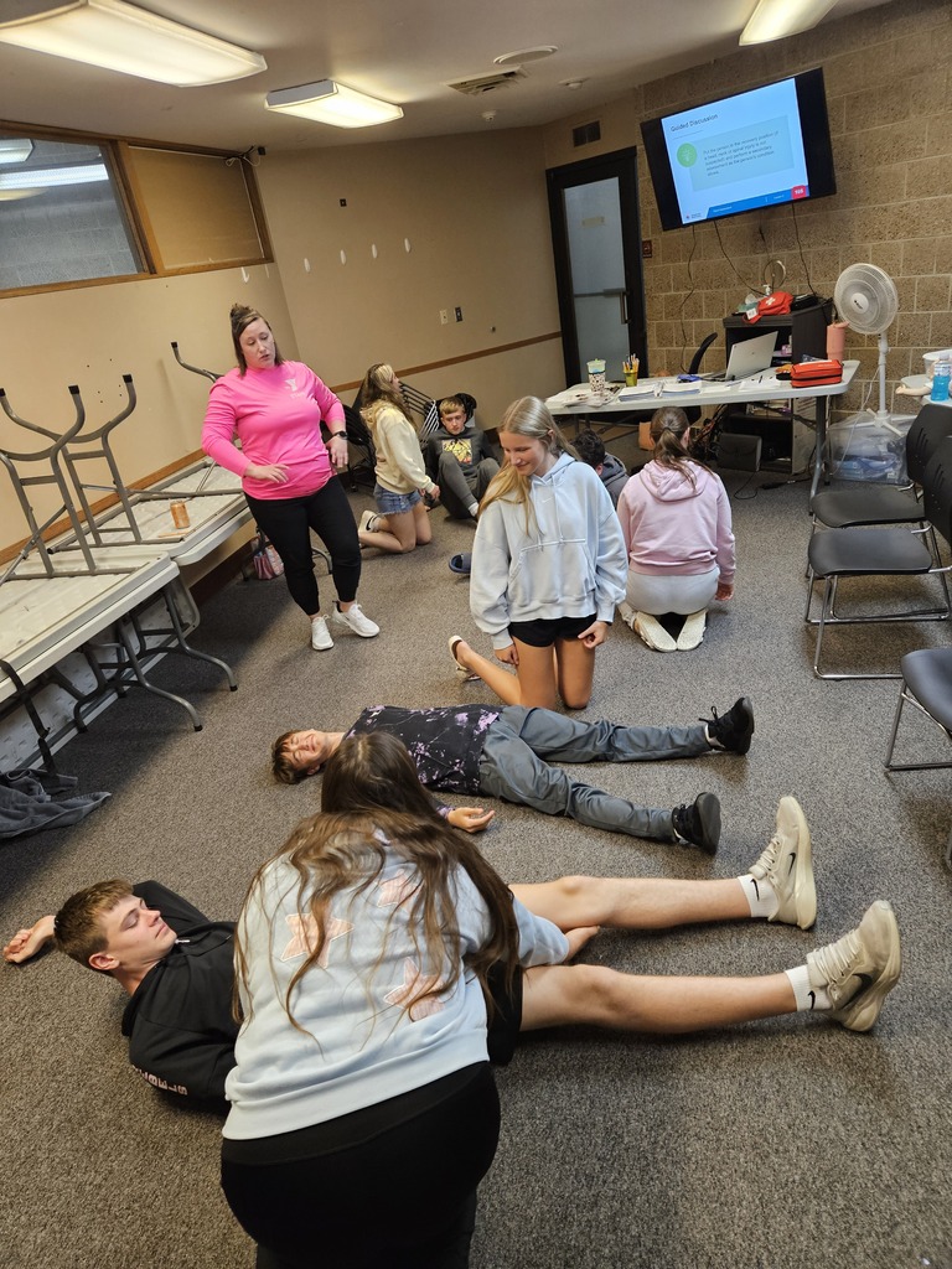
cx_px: 476
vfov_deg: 73.9
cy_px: 634
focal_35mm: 23
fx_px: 843
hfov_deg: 58.9
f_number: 1.8
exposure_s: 1/120
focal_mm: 5.4
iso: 250
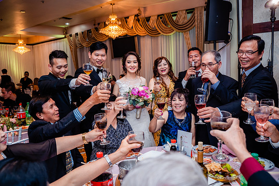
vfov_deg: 46.4
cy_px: 93
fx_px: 217
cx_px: 140
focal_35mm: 28
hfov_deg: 65.5
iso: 1600
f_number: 4.5
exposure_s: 1/160
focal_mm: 28
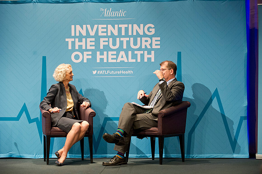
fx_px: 713
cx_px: 131
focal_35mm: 98
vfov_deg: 13.9
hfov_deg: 20.8
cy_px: 87
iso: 2500
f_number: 4
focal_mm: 98
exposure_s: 1/125
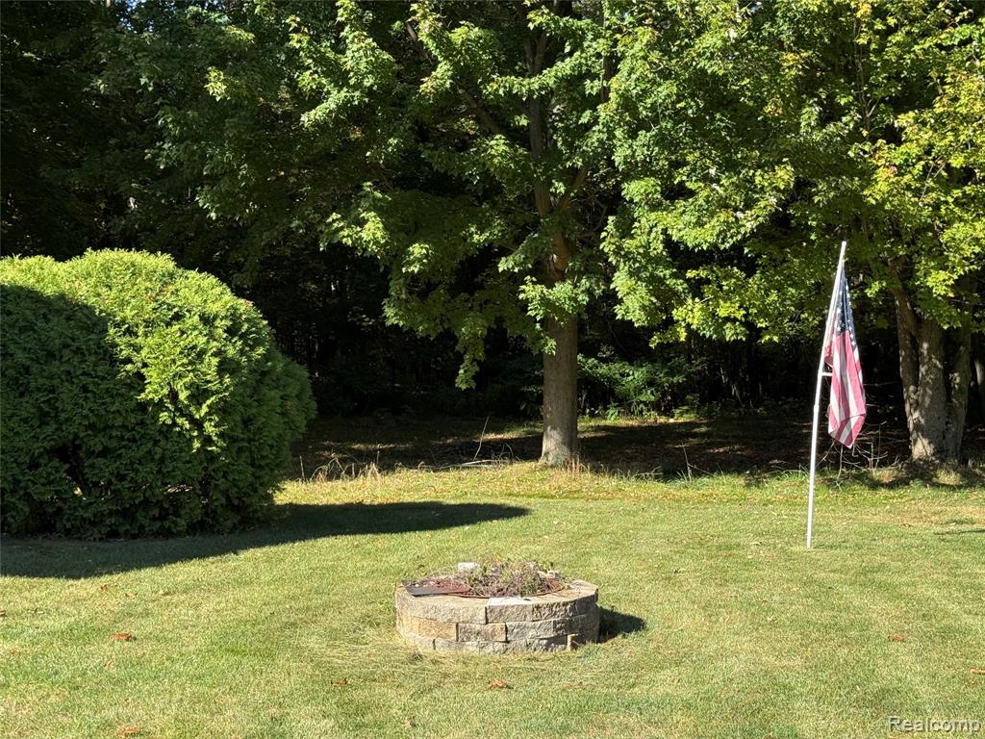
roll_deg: -0.9
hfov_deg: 39.7
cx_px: 492
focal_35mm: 48
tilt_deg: -1.2
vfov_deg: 30.3
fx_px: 1366
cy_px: 370
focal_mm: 6.76
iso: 80
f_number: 1.78
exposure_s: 1/1330
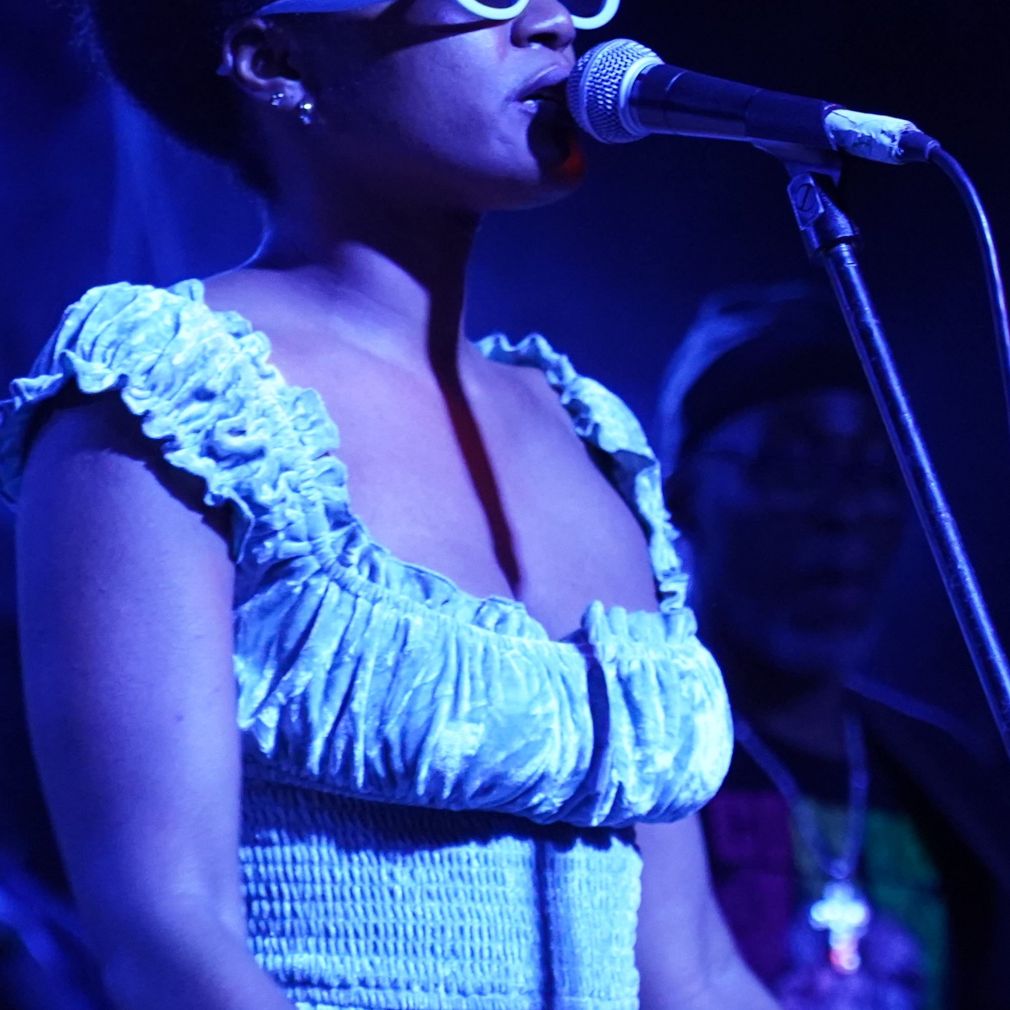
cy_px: 217
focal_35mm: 268
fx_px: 8847
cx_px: 376
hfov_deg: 6.5
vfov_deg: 6.5
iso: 5000
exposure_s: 1/160
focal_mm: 105
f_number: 4
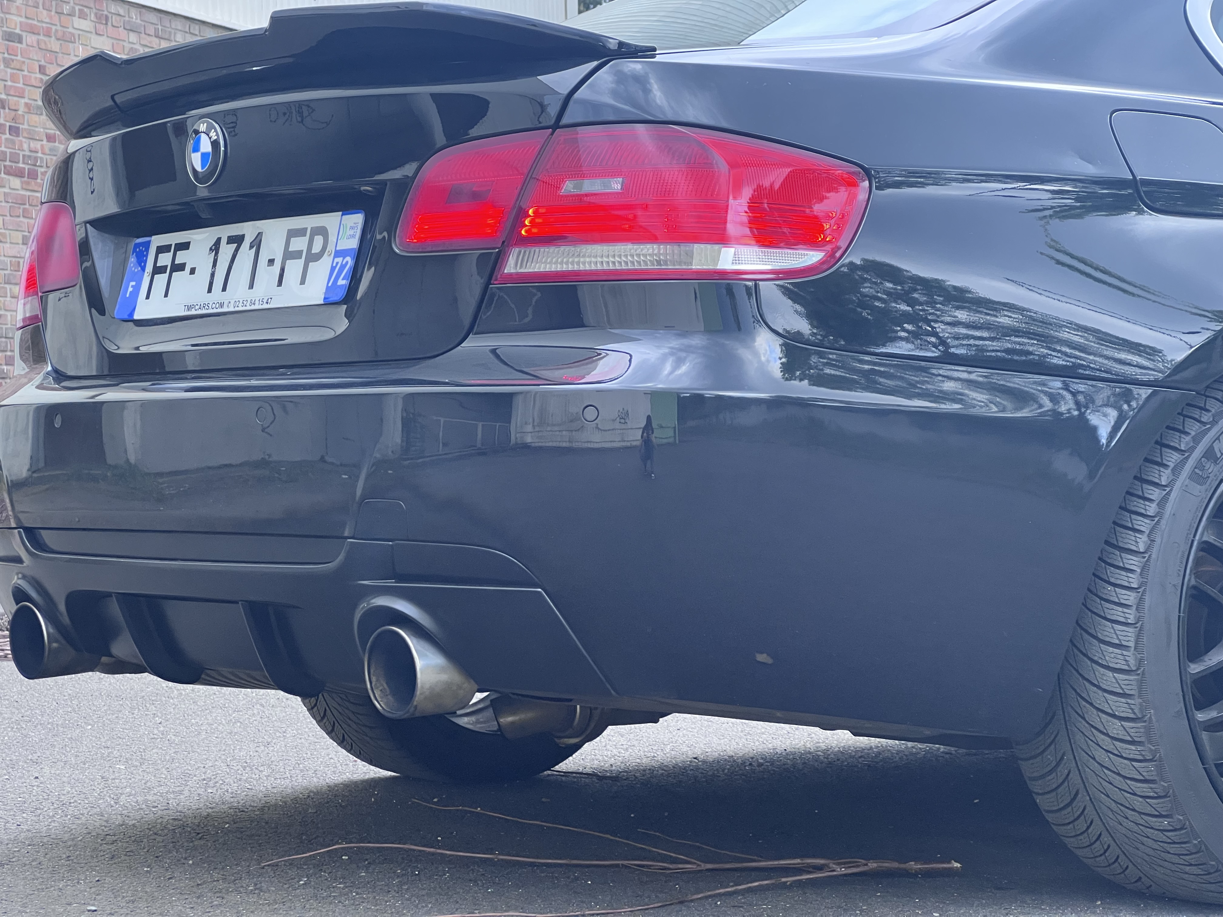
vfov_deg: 19.1
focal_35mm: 77
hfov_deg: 25.3
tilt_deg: -0.8
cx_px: 612
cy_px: 458
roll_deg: +0.8
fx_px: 2720
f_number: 2.8
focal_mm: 9
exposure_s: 1/68
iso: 200
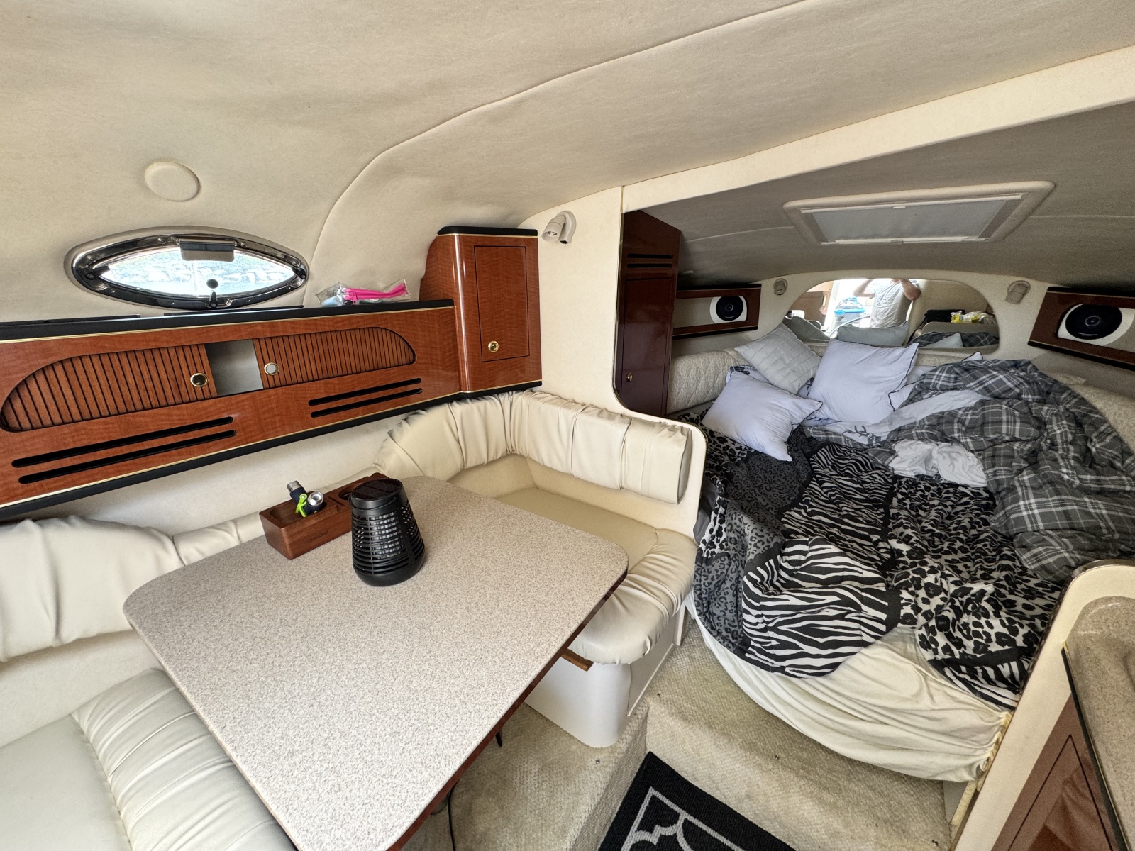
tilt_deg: -17.8
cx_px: 568
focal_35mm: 14
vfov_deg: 85.7
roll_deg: -2.2
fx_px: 459
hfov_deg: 102.1
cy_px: 426
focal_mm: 2.22
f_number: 2.2
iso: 125
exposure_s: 1/99
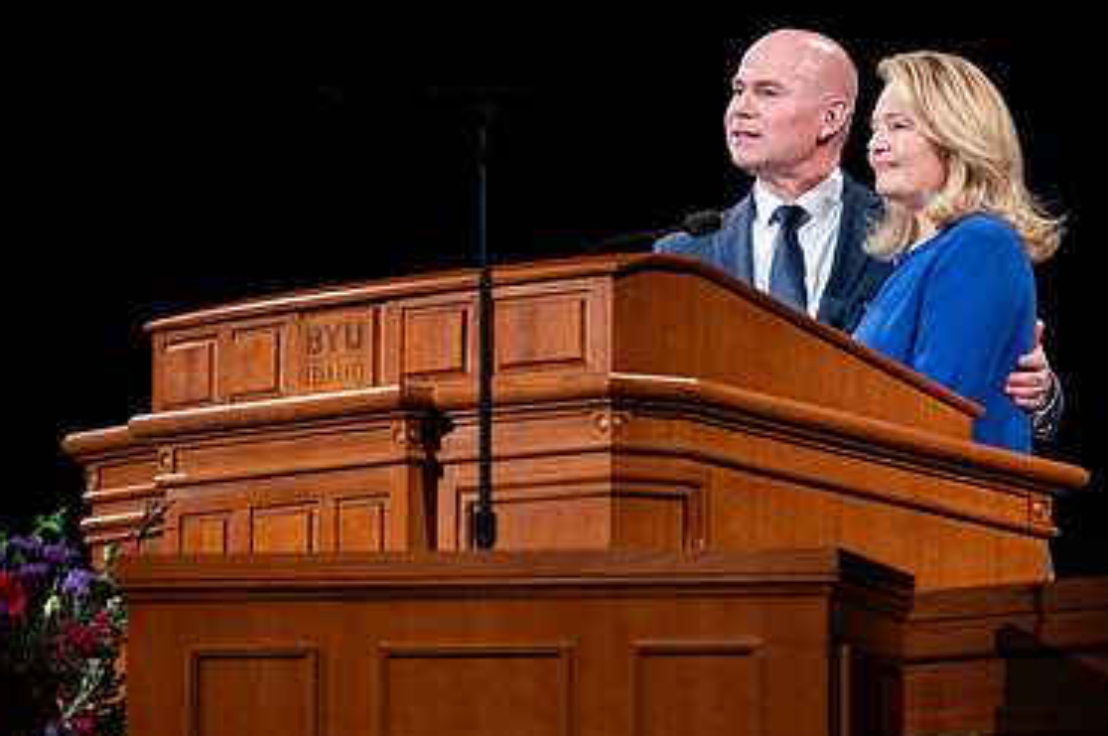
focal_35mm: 312
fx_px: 9590
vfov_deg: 4.4
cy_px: 232
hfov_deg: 6.6
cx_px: 825
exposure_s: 1/250
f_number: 2.8
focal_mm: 200
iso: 1250
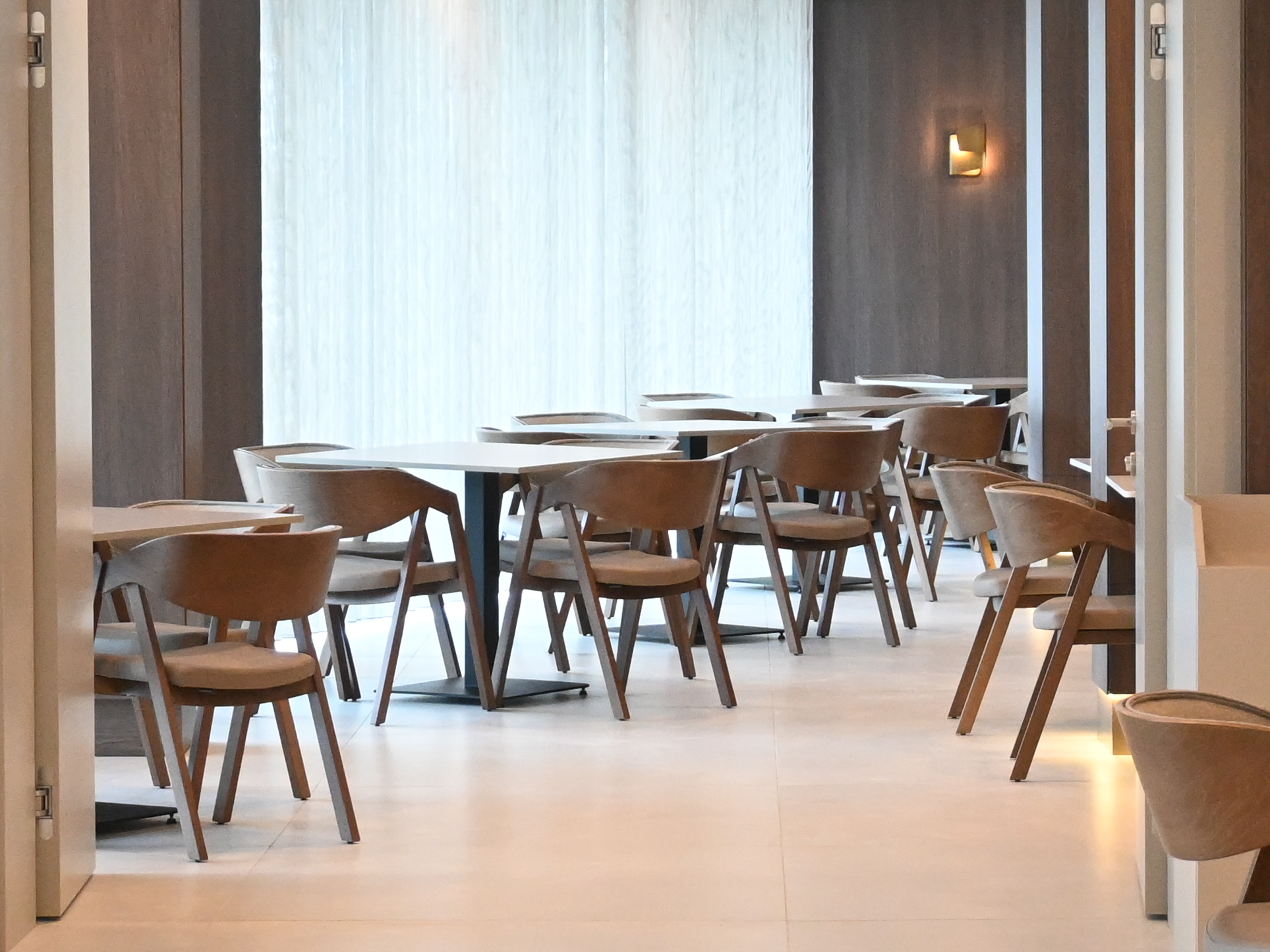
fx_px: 4586
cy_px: 365
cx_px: 601
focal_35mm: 125
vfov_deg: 11.8
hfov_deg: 15.8
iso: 2500
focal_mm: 30
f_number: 4.8
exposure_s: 1/125
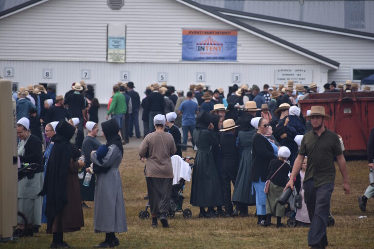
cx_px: 187
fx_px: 3428
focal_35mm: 330
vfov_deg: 4.2
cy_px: 124
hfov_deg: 6.2
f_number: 5.6
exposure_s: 1/400
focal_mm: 220
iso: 100
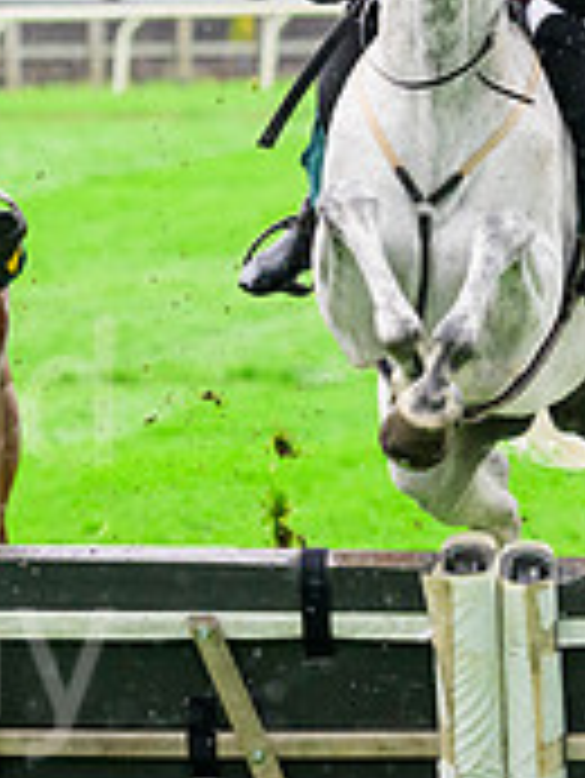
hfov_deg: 2.4
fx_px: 13751
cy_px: 434
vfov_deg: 3.2
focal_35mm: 611
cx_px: -459
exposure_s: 1/1250
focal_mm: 190
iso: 2000
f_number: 5.6
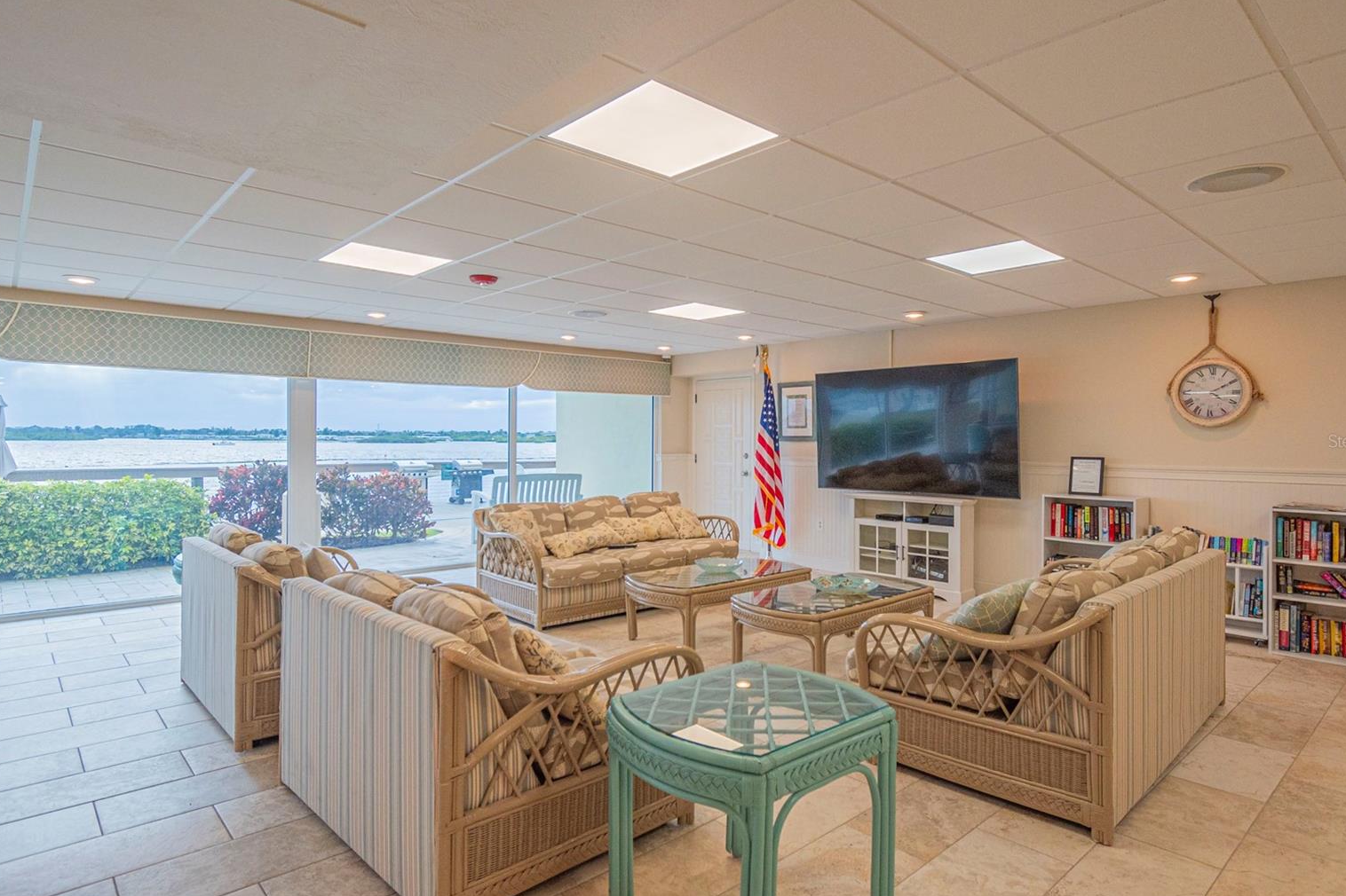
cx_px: 697
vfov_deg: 64.5
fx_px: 710
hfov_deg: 86.9
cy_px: 441
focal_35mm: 19
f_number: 4.8
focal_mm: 12
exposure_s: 1/250
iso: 280
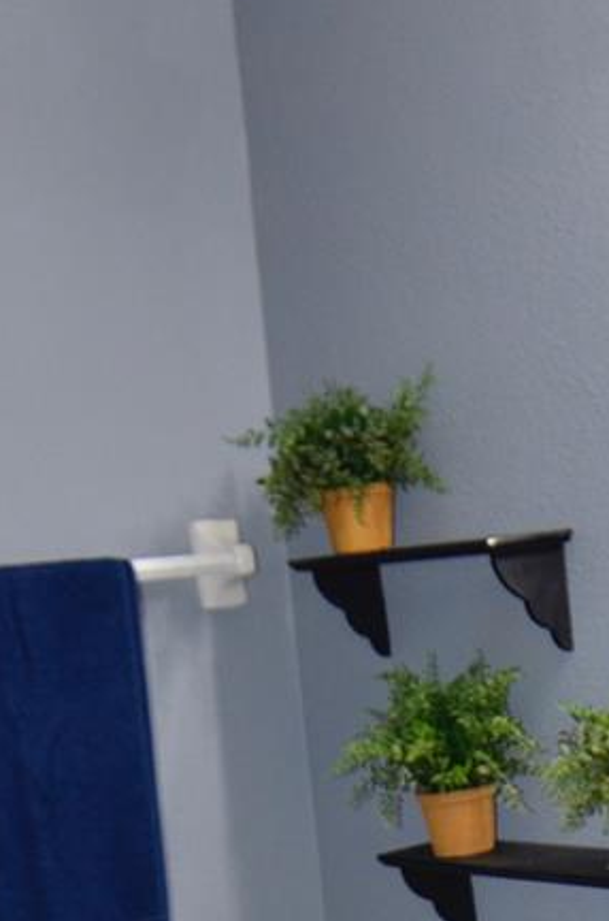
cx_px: 519
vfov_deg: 25.8
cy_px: 904
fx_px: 1912
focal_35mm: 75
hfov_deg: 17.9
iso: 640
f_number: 3.5
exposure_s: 1/60
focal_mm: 18
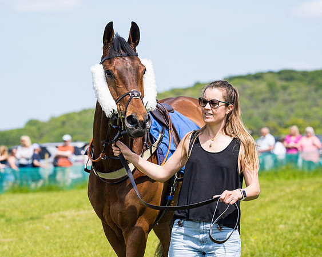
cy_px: 123
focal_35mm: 167
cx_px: 155
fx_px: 1594
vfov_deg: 9.2
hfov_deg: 11.5
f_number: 5
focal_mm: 135
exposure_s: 1/400
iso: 50
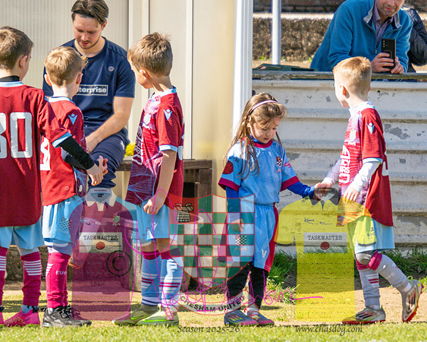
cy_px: 171
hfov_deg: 6.6
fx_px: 3729
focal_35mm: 295
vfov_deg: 5.2
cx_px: 227
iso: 400
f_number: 4
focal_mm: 175
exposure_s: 1/3200
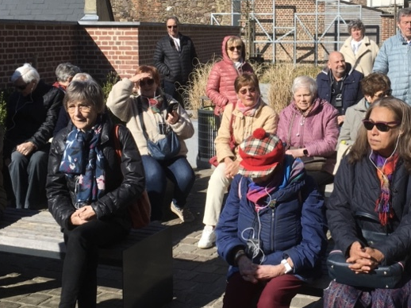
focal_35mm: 56
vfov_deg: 25.9
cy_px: 102
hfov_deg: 33.8
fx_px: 665
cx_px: 296
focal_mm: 4.15
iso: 25
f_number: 2.2
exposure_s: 1/2079
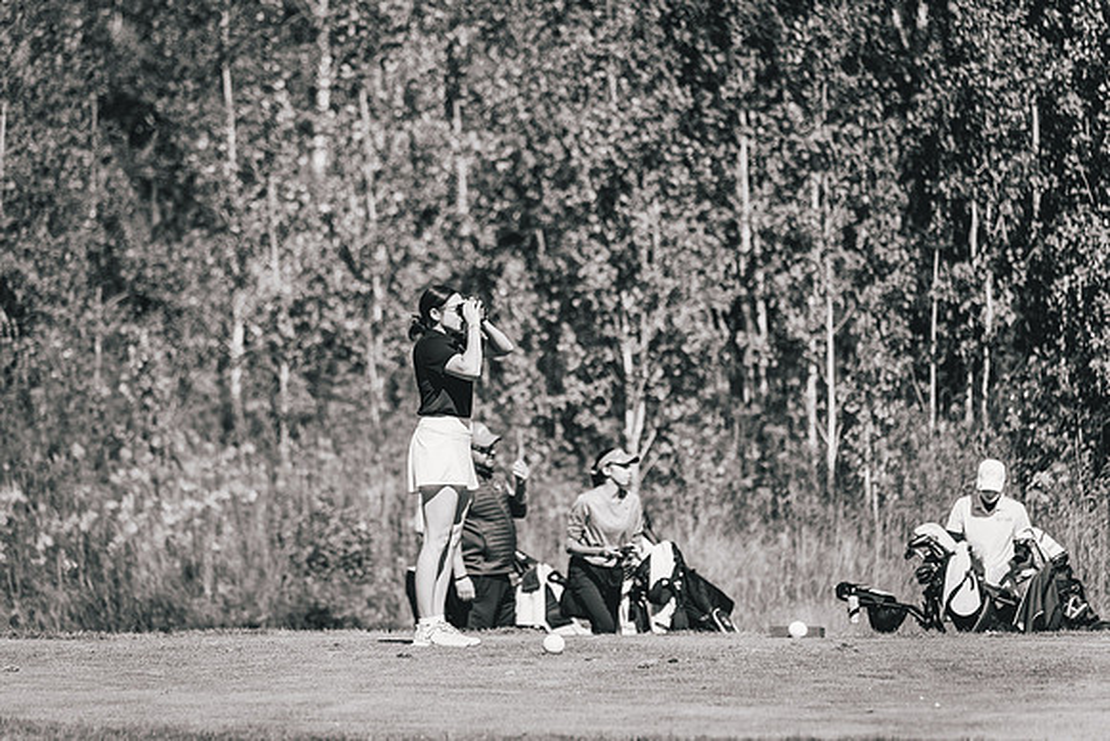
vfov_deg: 8.0
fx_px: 5326
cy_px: 427
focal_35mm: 173
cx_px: 471
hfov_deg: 11.9
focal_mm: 150
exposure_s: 1/4000
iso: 200
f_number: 2.8
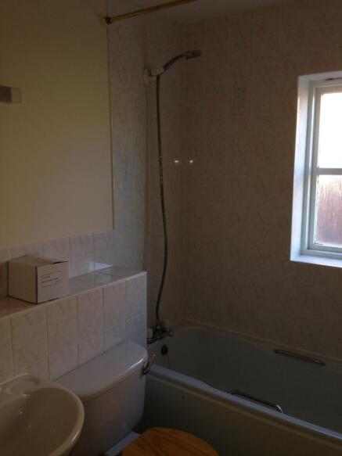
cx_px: 171
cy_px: 228
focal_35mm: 33
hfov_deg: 42.9
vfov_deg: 55.4
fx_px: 435
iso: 50
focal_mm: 4.12
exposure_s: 1/36
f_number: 2.4
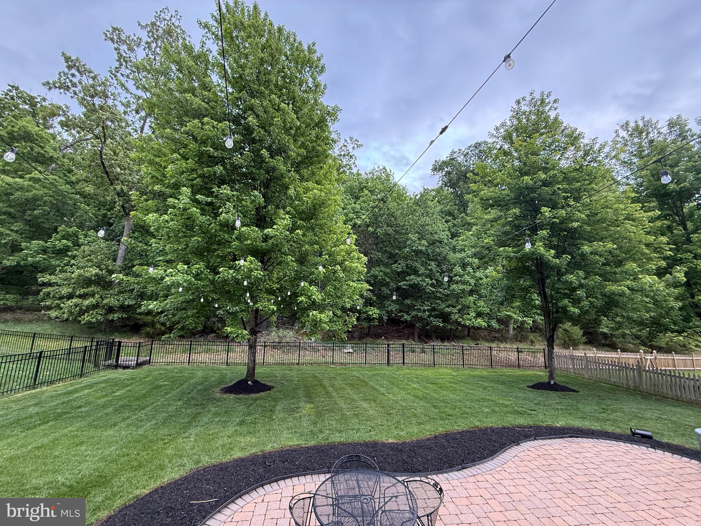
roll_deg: -1.0
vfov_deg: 85.7
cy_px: 263
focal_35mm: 14
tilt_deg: +9.5
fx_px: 284
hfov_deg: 102.1
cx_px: 350
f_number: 2.2
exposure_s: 1/99
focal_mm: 2.22
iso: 160
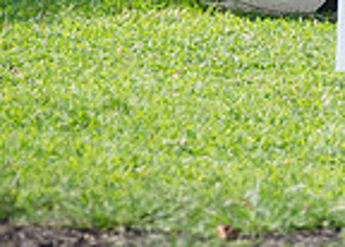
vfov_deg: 2.0
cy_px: -235
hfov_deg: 2.7
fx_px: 7225
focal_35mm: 737
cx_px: 649
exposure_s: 1/640
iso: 200
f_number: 4
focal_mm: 155
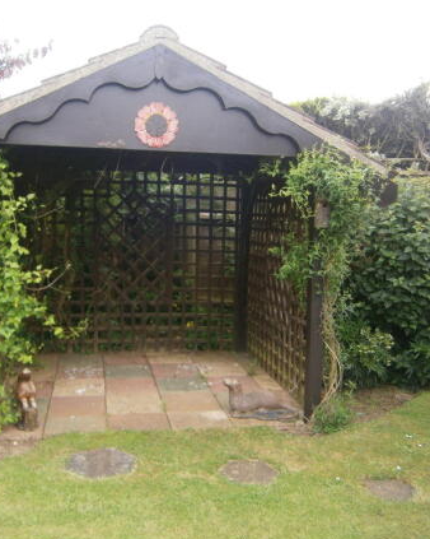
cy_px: 273
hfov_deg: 41.8
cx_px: 151
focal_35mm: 35
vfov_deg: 51.6
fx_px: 557
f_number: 2.8
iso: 80
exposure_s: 1/200
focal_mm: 4.7
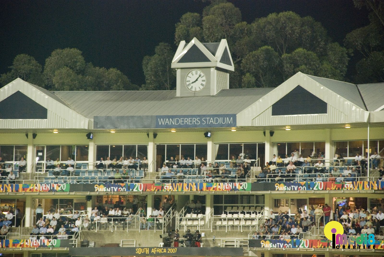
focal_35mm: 202
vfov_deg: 6.8
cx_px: 192
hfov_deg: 10.1
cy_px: 128
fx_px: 2163
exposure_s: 1/50
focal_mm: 135
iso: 400
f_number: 5.6
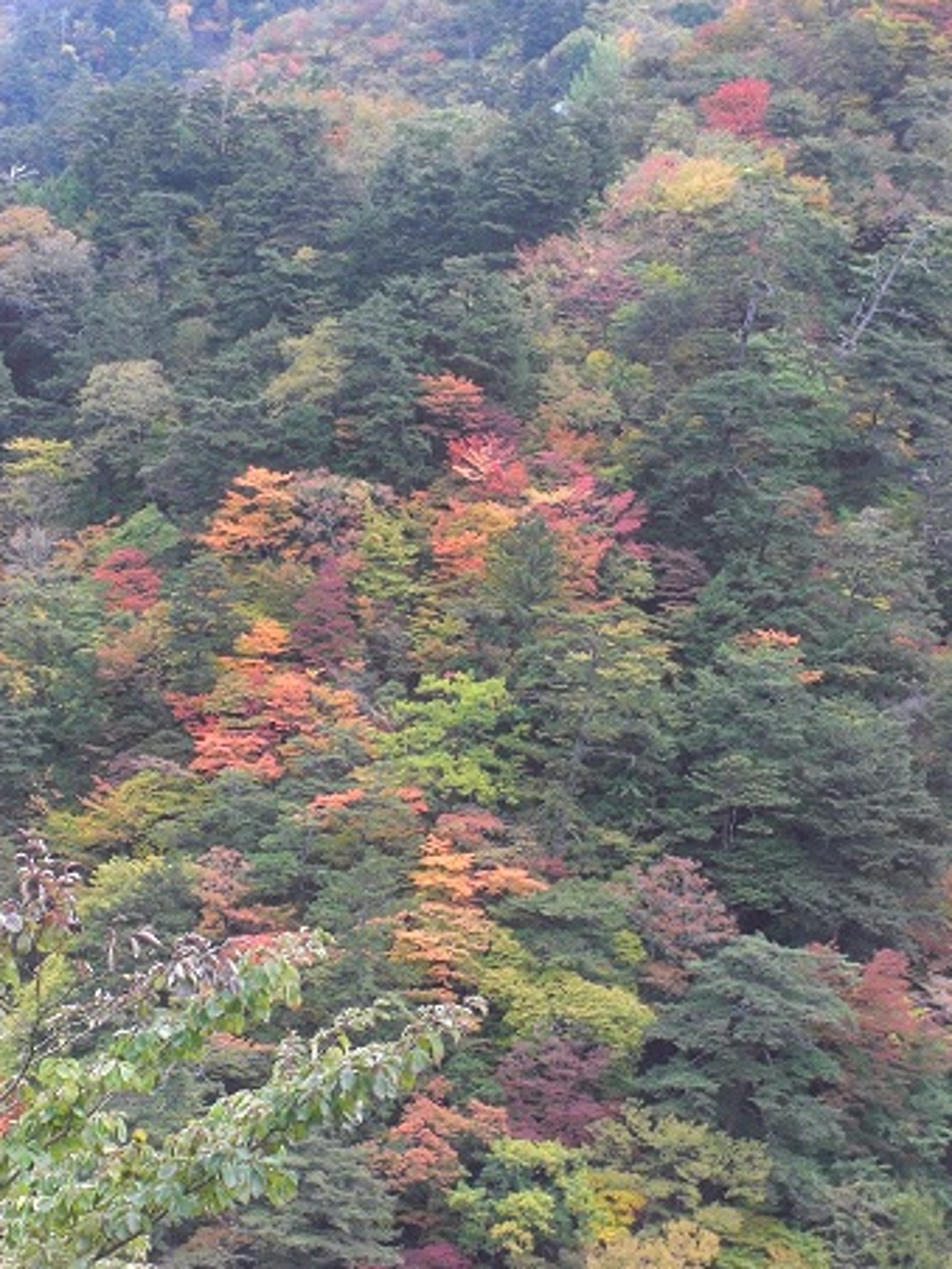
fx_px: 4217
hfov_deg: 12.9
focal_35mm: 115
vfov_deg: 17.1
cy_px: 632
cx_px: 475
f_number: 5.1
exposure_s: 1/160
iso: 400
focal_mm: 23.7
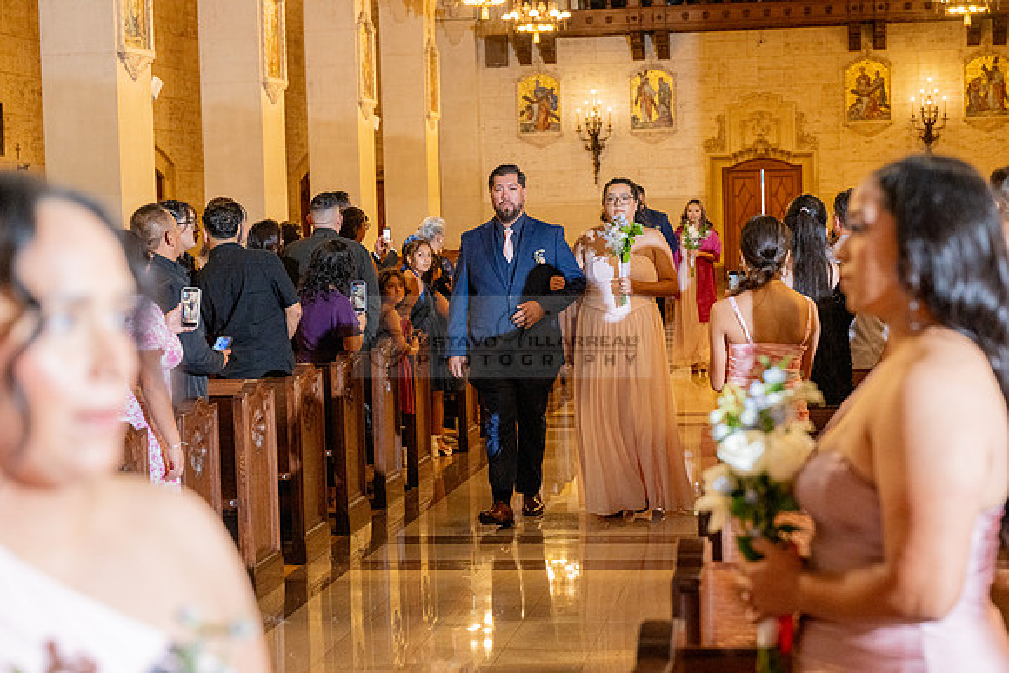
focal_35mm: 70
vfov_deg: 19.5
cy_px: 336
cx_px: 504
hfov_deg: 28.8
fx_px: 1962
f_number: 4.5
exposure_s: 1/200
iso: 2000
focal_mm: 70
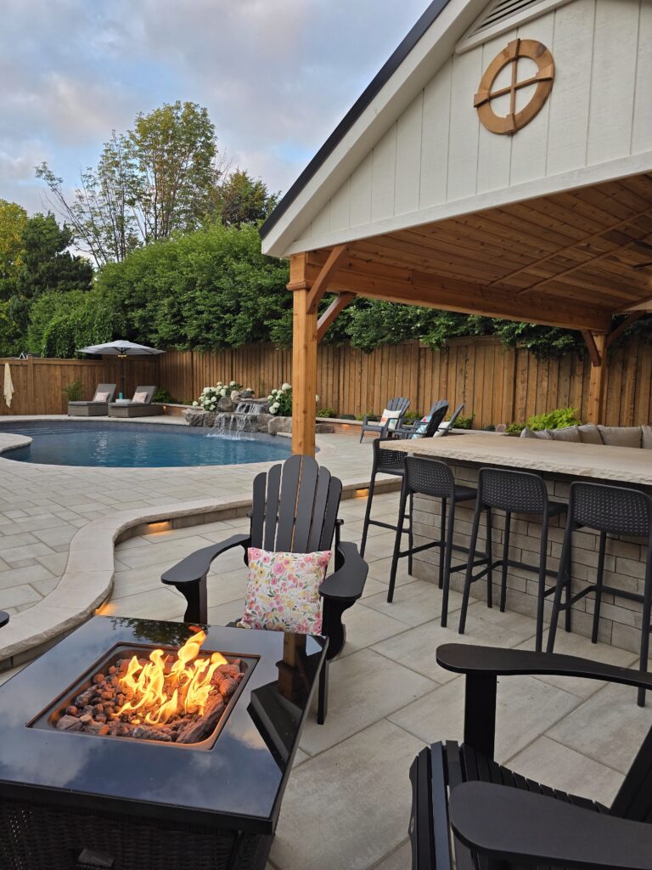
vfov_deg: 73.9
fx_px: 578
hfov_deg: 58.9
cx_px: 326
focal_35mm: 23
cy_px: 435
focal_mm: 6.3
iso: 64
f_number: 1.7
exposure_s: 1/180
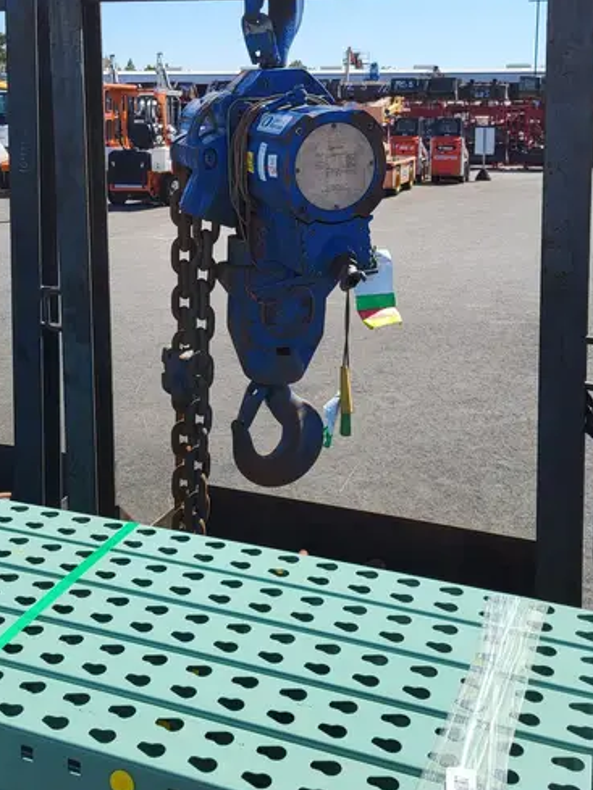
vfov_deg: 46.6
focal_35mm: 39
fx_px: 890
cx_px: 275
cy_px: 224
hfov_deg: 36.8
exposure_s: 1/2423
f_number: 1.8
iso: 40
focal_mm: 5.4
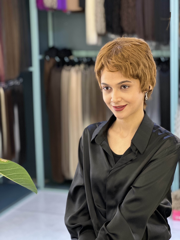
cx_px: 90
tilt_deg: -8.9
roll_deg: +1.4
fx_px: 534
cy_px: 120
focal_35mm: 77
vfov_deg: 25.3
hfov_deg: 19.1
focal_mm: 9
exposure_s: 1/33
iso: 160
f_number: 2.8
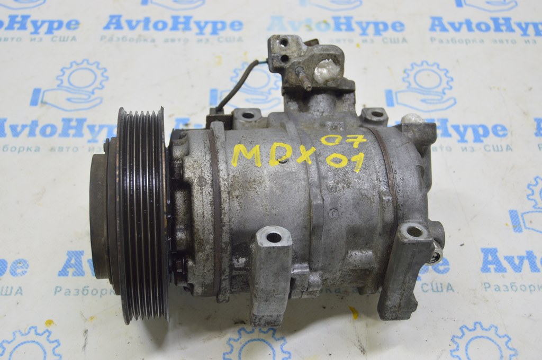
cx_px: 271
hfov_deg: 43.6
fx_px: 677
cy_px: 180
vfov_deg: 29.8
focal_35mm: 45
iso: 400
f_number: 5.6
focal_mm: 30
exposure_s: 1/20
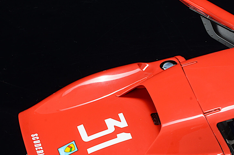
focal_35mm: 194
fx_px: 1259
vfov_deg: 7.0
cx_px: 232
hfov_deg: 10.5
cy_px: 138
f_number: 22
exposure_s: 1/5
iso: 400
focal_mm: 58
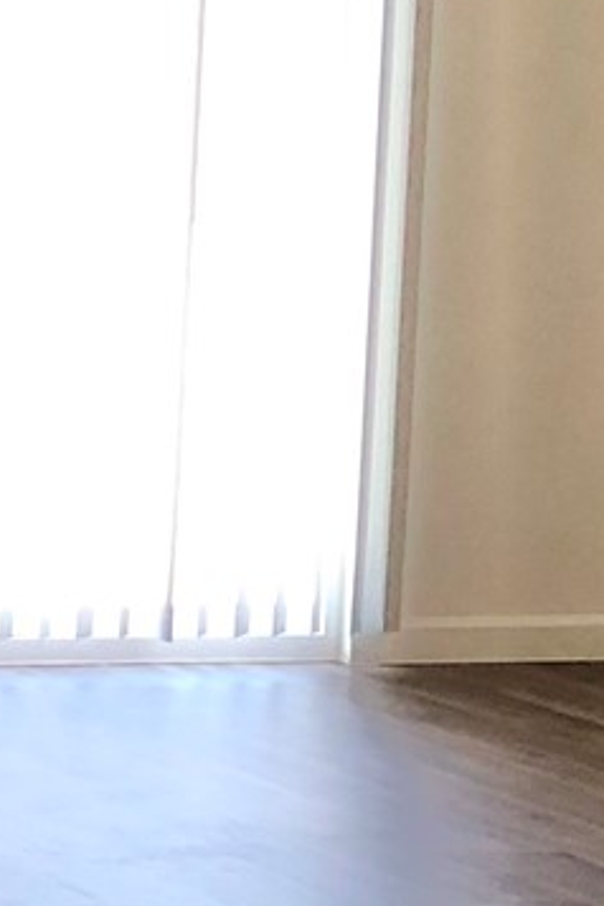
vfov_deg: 12.3
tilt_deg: -5.1
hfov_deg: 7.3
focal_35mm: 167
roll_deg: -1.2
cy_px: 287
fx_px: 4203
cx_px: -1175
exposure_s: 1/30
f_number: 1.8
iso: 25
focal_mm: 3.99
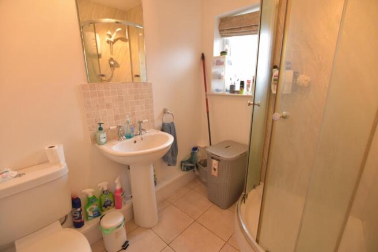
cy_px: 126
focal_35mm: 15
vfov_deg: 77.4
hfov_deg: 100.4
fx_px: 158
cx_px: 189
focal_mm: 10
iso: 320
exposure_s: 1/15
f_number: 3.5
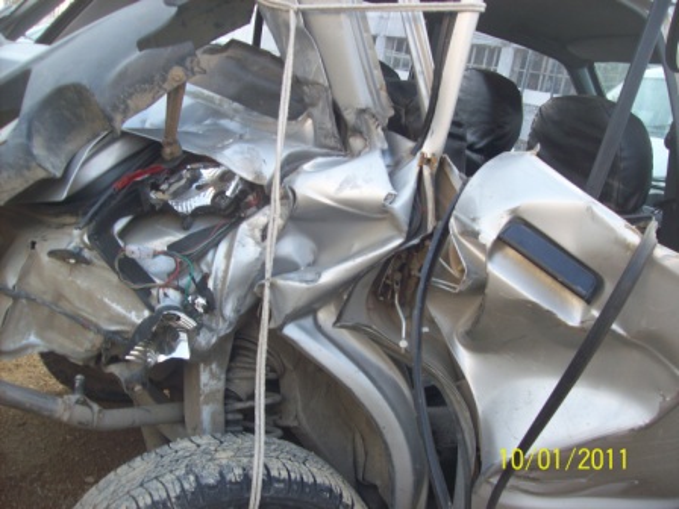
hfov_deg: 51.4
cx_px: 340
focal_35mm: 36
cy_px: 254
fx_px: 706
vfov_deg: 39.7
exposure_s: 1/73.5
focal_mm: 6
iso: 80
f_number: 2.7
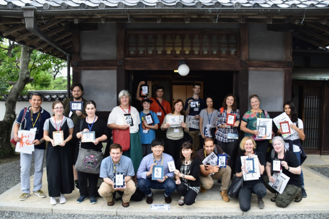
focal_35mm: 27
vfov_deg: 47.9
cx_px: 164
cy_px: 110
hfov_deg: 67.4
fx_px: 247
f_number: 5
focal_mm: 18
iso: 400
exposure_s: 1/100
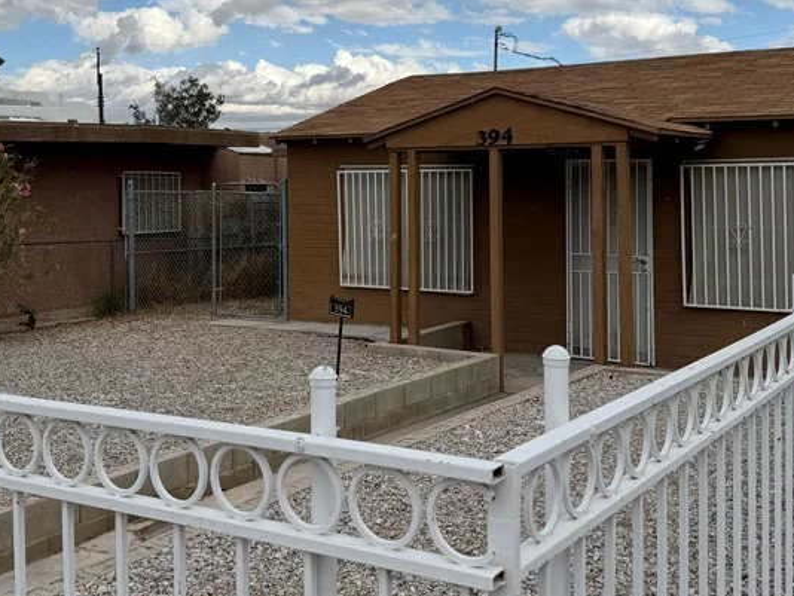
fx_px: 1056
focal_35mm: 46
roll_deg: +0.7
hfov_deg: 41.2
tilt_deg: -1.6
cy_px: 190
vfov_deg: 31.3
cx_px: 364
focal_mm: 6.76
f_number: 1.78
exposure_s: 1/7353
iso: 80
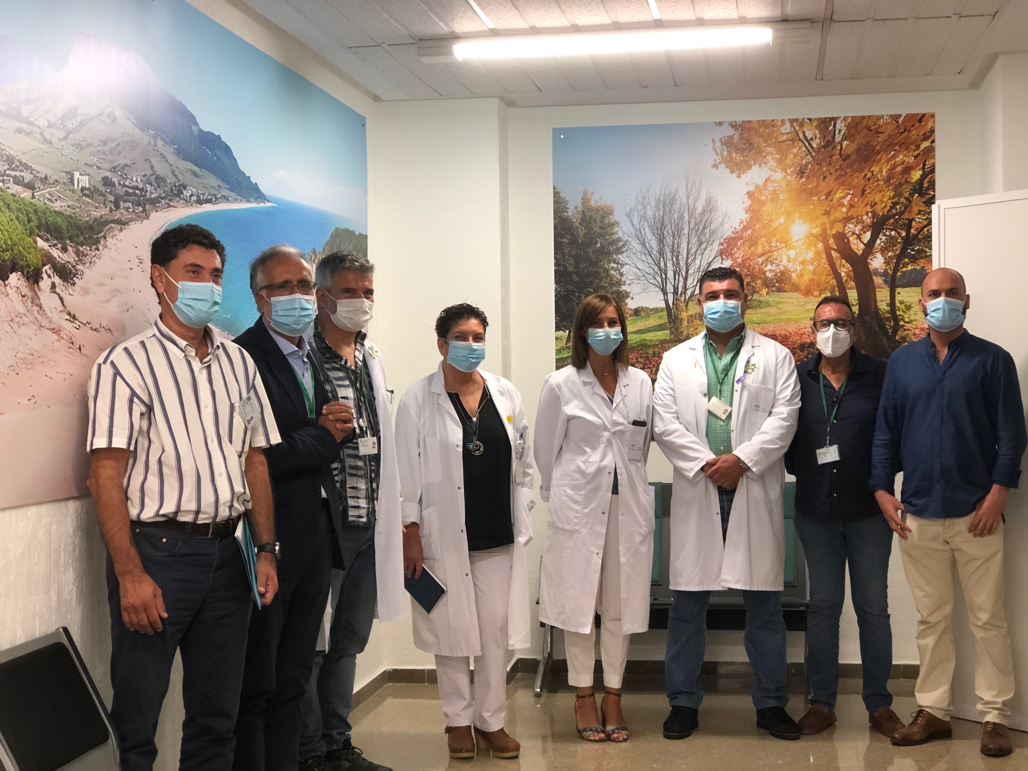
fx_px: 1693
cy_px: 386
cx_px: 514
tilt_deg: -0.9
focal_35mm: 57
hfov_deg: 33.8
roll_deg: +1.6
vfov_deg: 25.7
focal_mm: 6.6
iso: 125
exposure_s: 1/33
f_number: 2.8
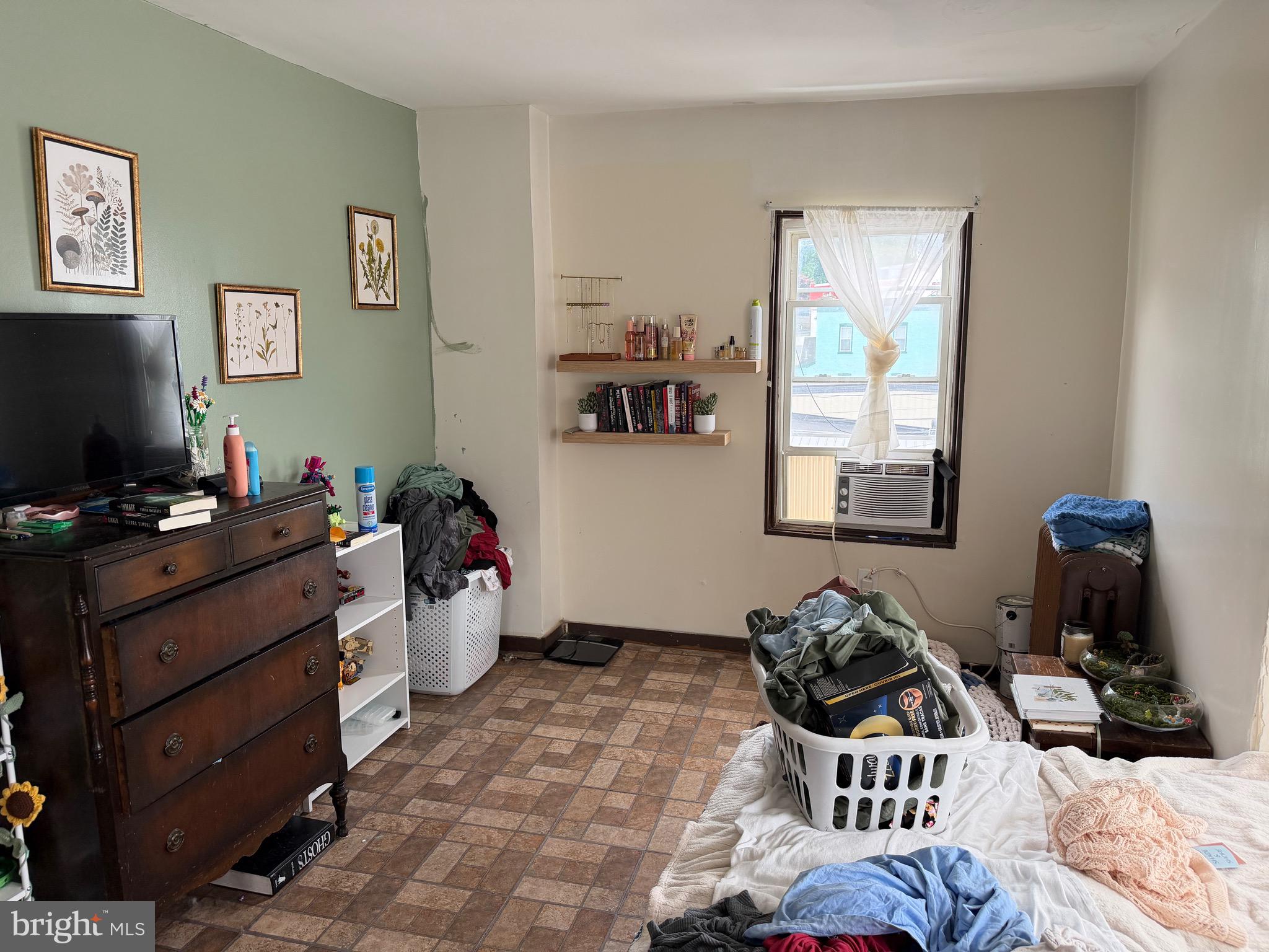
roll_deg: +0.3
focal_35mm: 24
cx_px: 634
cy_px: 476
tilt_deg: -10.2
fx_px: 880
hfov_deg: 71.6
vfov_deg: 56.8
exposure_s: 1/176
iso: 200
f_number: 1.78
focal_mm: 6.76
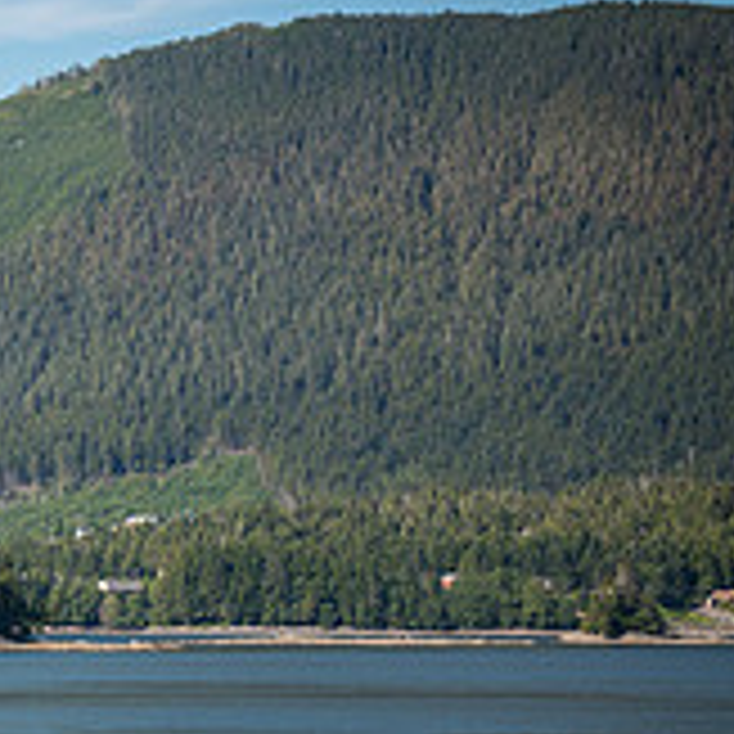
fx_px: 3766
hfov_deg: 10.7
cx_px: -432
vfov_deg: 11.1
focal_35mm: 157
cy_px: 570
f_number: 4
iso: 100
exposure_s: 1/500
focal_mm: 52
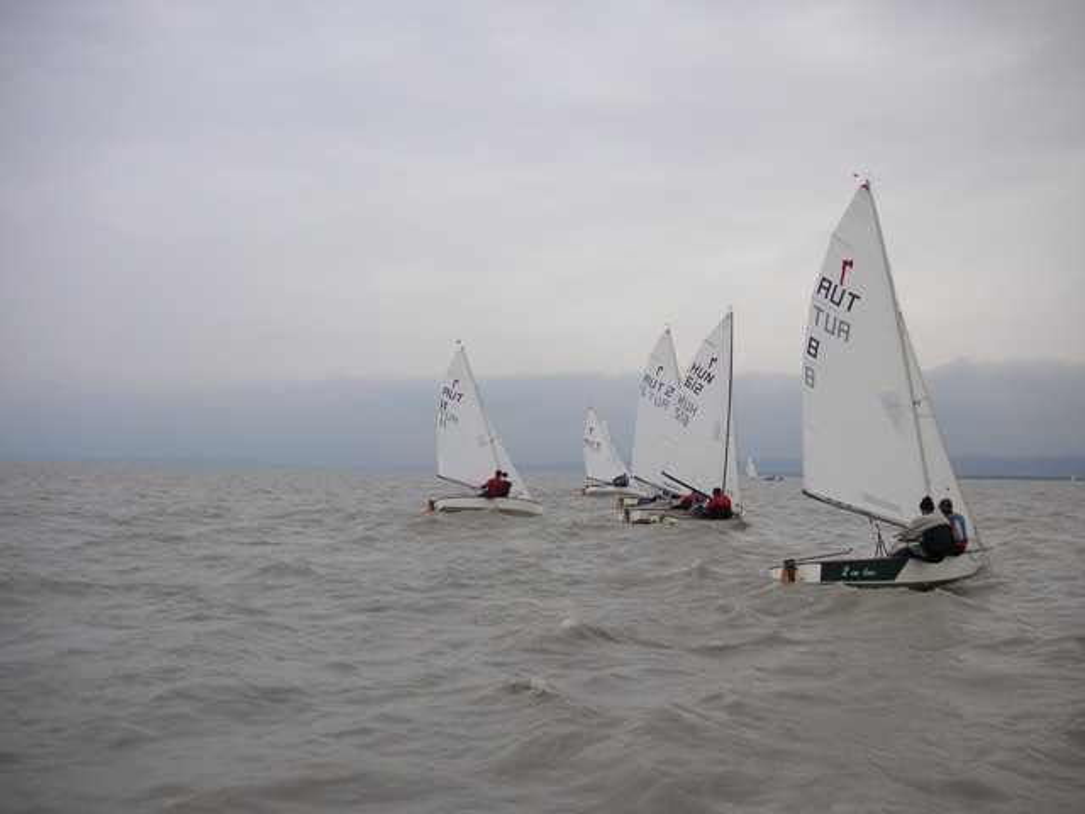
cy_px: 407
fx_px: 1160
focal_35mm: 37
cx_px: 542
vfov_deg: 38.7
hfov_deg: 50.1
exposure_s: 1/180
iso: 50
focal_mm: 6.1
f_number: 6.7
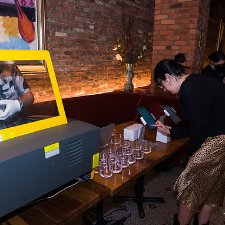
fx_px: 228
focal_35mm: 31
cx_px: 109
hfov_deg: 52.5
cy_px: 113
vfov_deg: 52.5
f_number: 3.2
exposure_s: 1/125
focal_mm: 24
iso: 1000
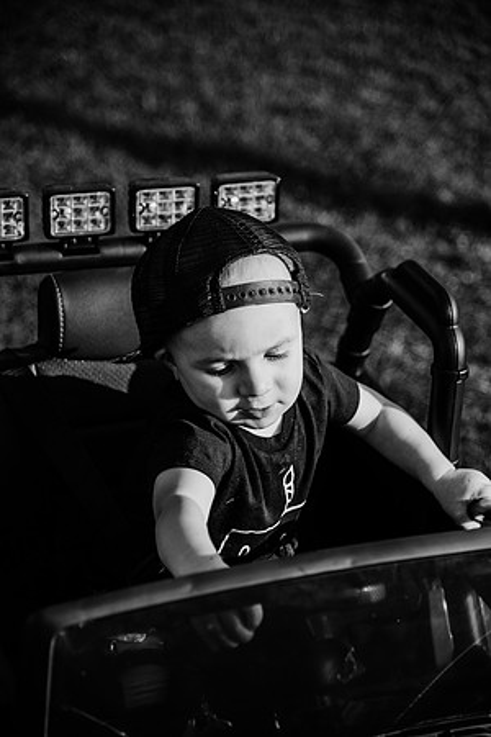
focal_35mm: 95
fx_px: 1943
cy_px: 368
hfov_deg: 14.4
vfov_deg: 21.5
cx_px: 246
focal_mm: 95
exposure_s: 1/1250
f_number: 4
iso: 160
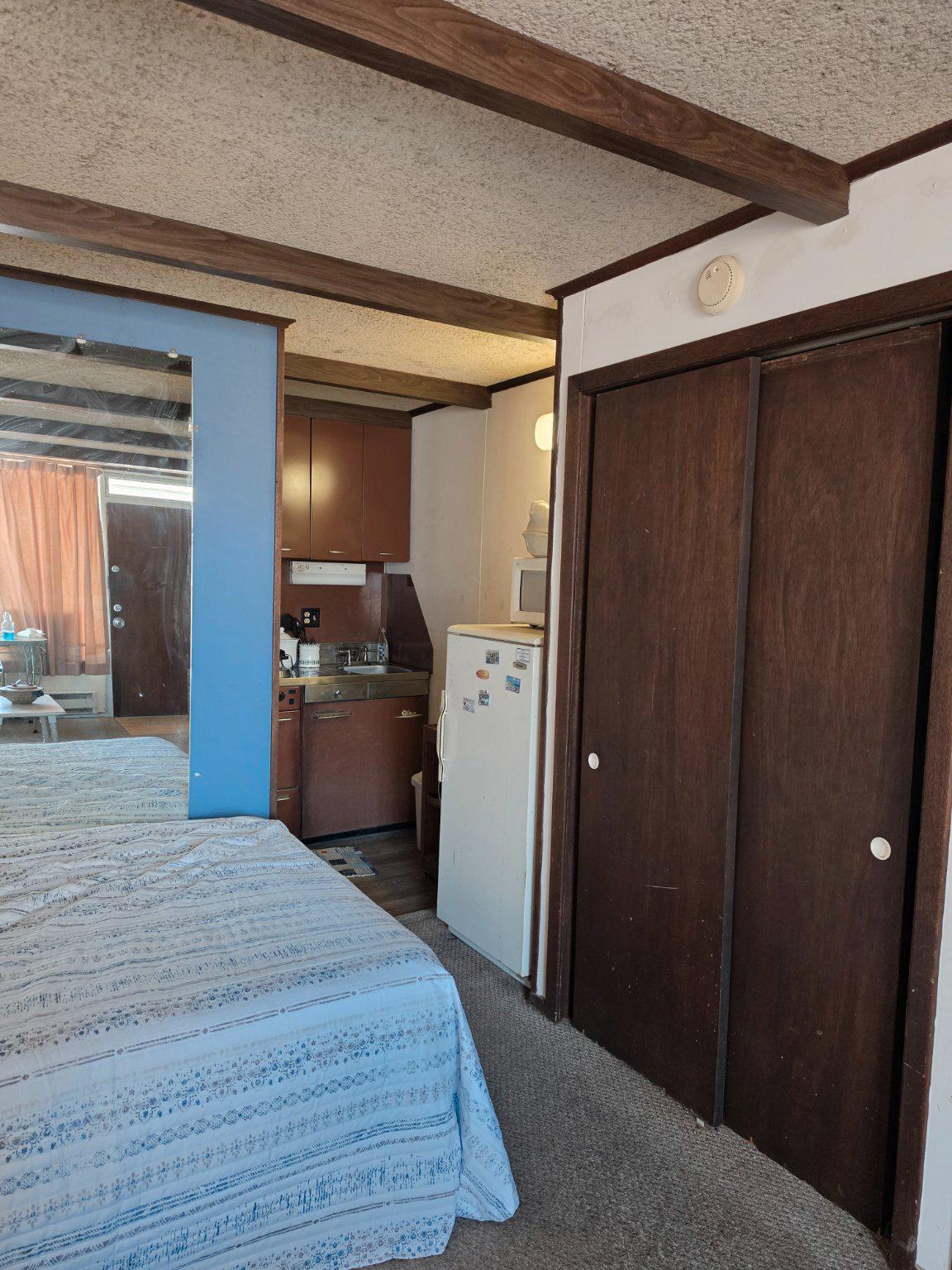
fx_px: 843
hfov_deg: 58.9
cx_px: 476
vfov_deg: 73.9
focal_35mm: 23
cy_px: 635
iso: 320
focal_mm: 6.5
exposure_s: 1/120
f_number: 1.4
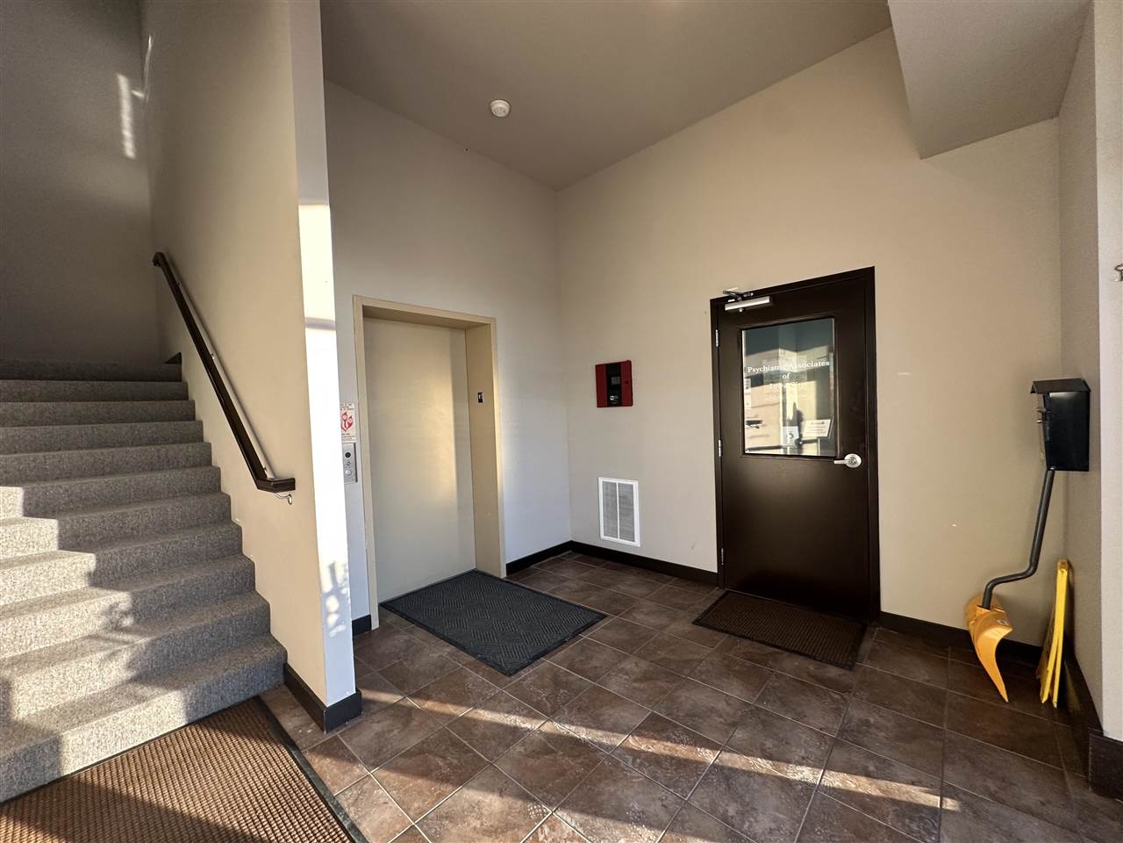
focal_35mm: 14
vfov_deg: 85.7
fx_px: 454
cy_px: 422
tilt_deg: -1.5
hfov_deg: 102.1
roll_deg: +2.3
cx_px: 562
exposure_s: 1/99
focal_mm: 2.22
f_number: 2.2
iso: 200
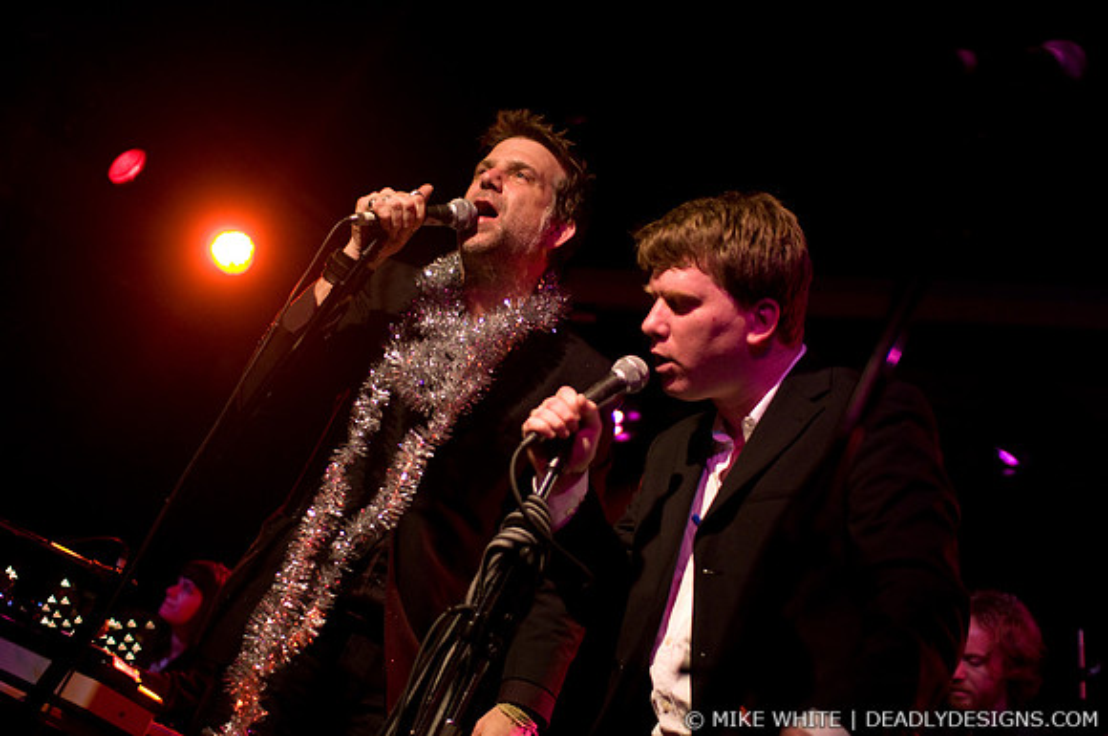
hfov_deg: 43.7
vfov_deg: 29.8
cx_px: 554
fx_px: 1383
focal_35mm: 45
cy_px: 368
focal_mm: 30
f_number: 1.8
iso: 1000
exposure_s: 1/200
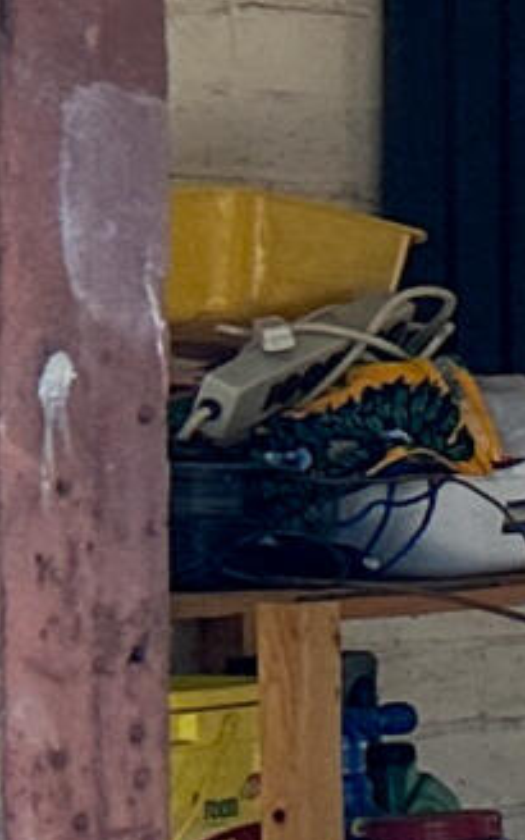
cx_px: 3839
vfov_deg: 9.0
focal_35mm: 233
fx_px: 5334
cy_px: 625
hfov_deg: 3.9
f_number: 1.8
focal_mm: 6.86
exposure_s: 1/2700
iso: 80
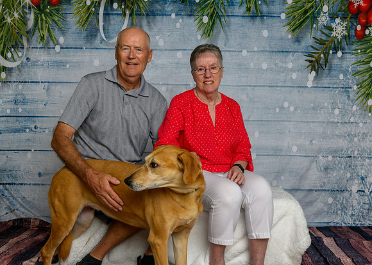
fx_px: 459
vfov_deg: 32.3
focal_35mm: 43
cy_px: 140
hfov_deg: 44.2
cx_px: 187
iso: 400
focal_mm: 32
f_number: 10
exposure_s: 1/160
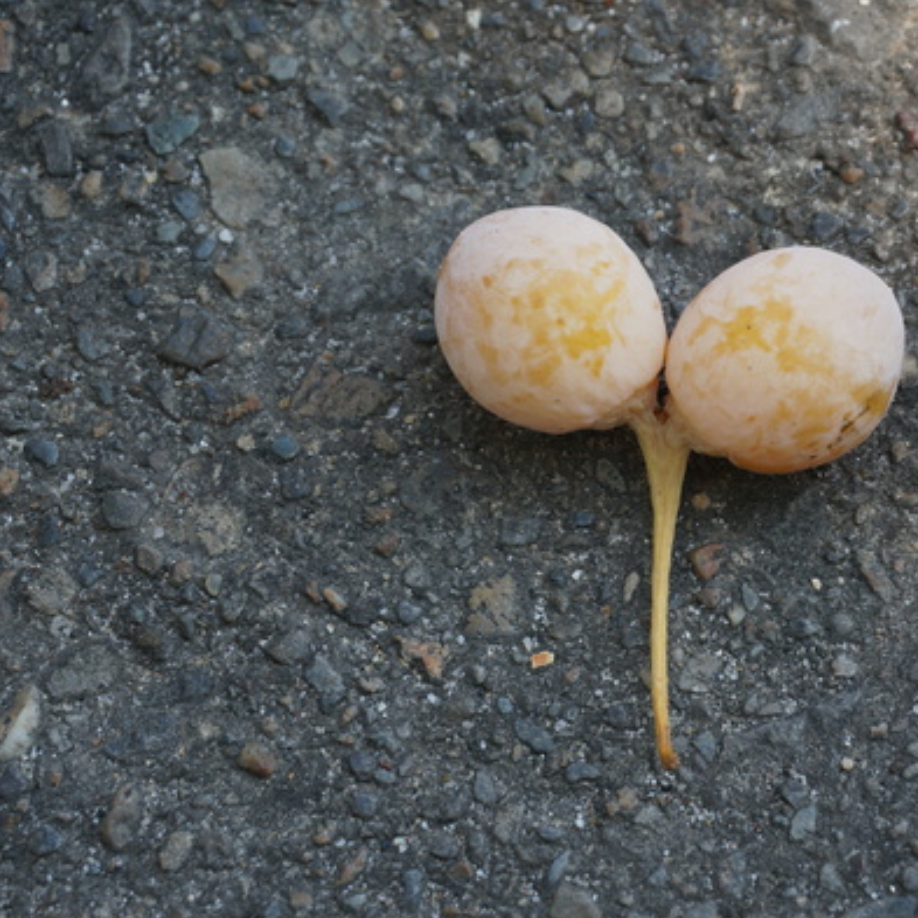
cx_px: 626
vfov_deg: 21.7
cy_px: 461
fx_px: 2390
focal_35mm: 80
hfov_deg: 21.6
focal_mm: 41
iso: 100
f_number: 6.3
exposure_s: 1/100
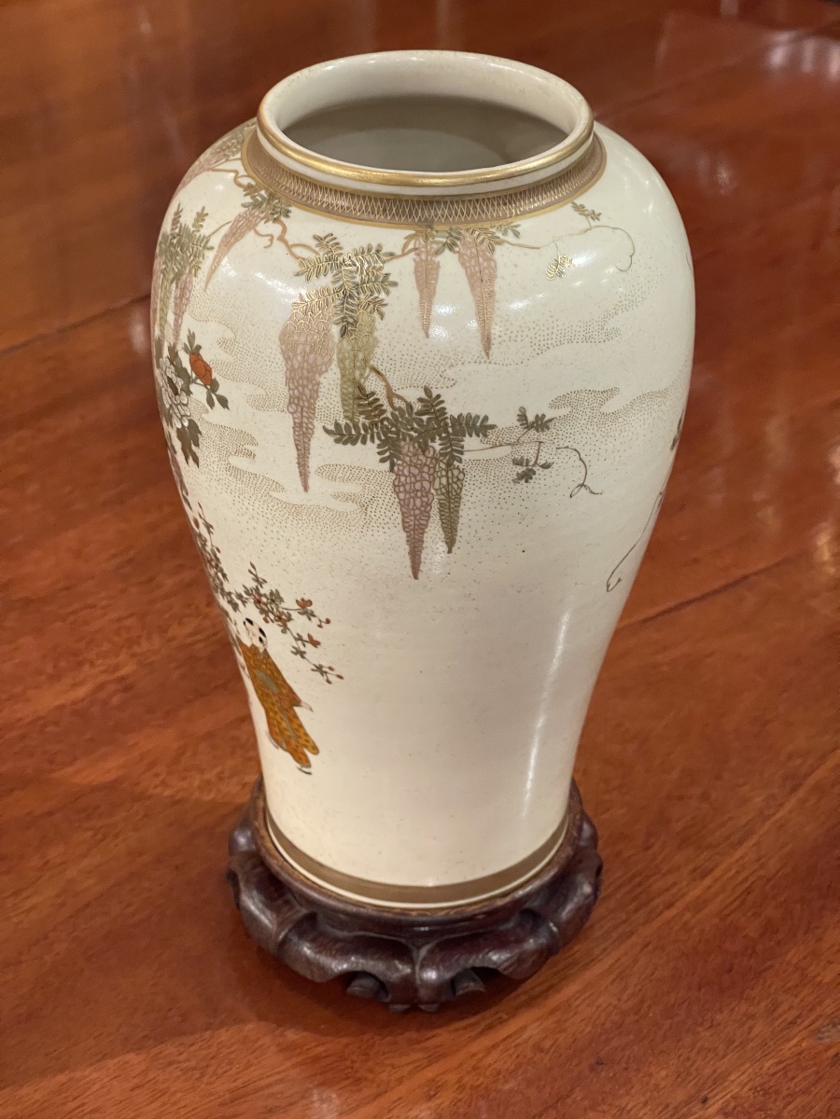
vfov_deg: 30.3
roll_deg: -1.2
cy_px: 560
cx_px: 420
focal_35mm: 64
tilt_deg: -32.4
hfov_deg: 22.9
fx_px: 2071
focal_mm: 7.5
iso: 500
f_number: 2.2
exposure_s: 1/50
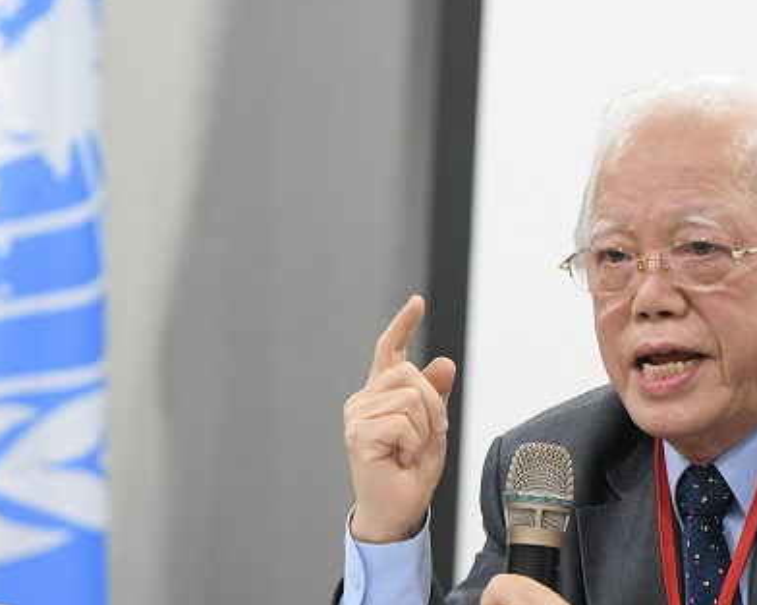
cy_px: 402
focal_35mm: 391
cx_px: 606
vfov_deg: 4.0
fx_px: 8754
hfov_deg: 4.9
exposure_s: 1/125
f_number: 3.5
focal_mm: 170
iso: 1600
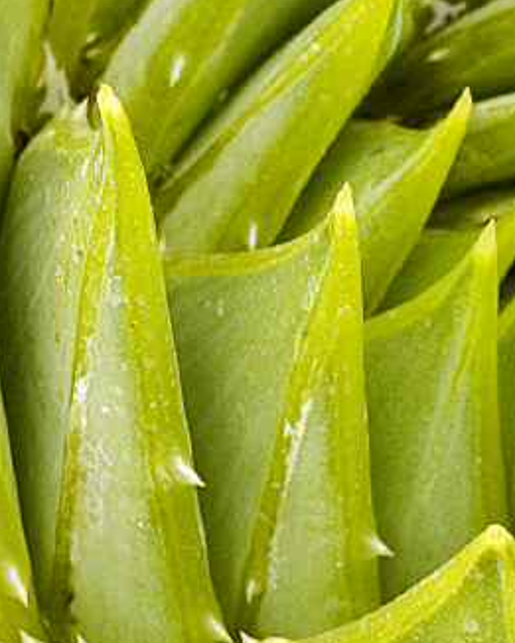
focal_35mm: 381
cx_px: 438
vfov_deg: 5.1
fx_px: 7256
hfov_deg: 4.1
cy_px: 474
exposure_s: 1/100
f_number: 8
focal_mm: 52
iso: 200
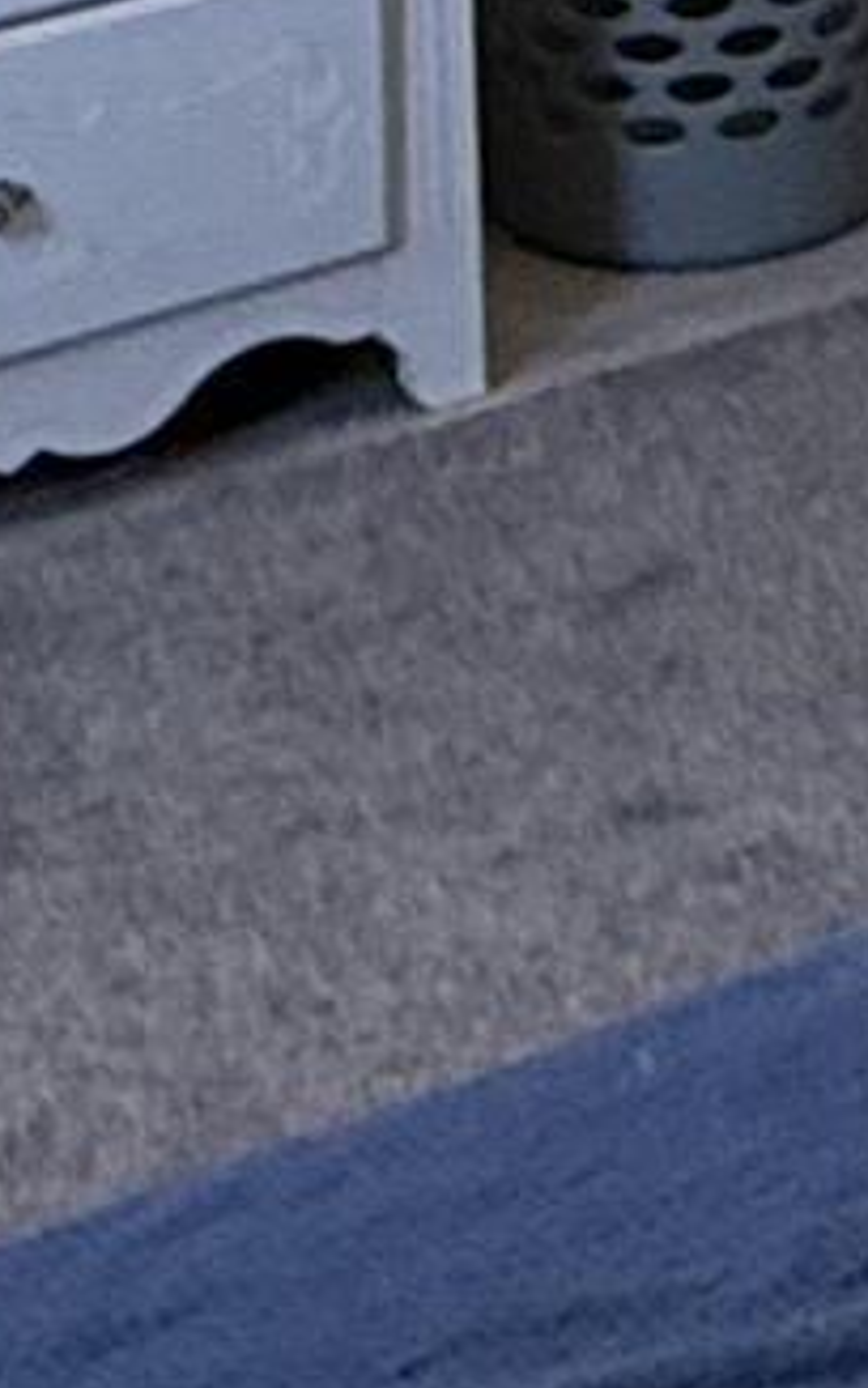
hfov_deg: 9.1
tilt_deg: -7.2
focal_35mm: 140
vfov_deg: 13.5
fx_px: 5294
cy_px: -1043
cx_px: 1438
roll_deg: +0.4
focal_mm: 2.22
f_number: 2.2
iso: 200
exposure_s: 1/60
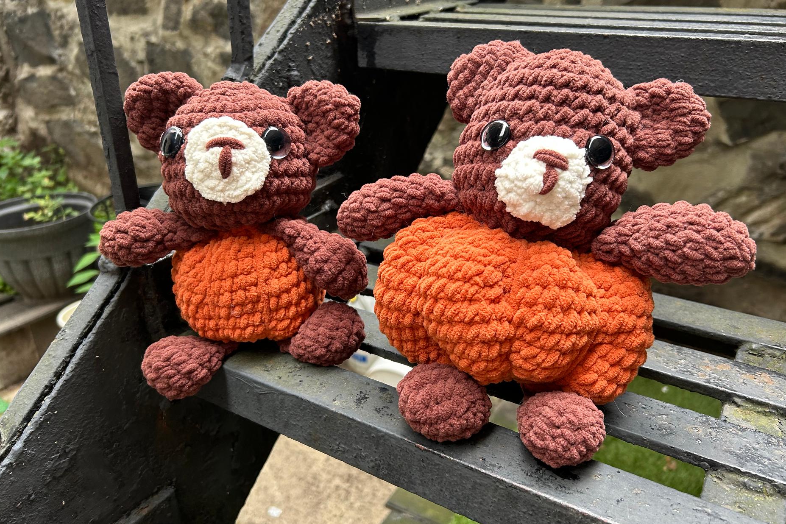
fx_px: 611
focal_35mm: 28
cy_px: 265
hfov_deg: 65.5
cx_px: 404
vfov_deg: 46.4
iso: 125
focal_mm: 5.7
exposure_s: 1/86
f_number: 1.5
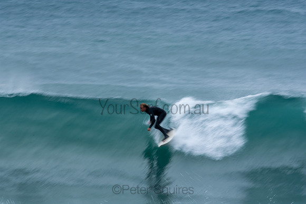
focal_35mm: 750
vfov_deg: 1.8
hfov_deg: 2.7
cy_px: 102
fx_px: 6376
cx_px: 153
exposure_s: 1/20
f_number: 22
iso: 100
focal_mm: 500
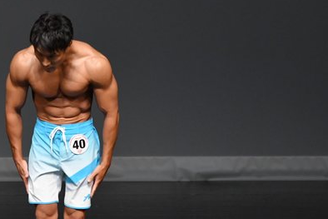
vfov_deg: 2.2
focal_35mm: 619
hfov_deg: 3.3
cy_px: 142
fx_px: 5642
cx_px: 46
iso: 2000
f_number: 5.6
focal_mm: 210
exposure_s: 1/400
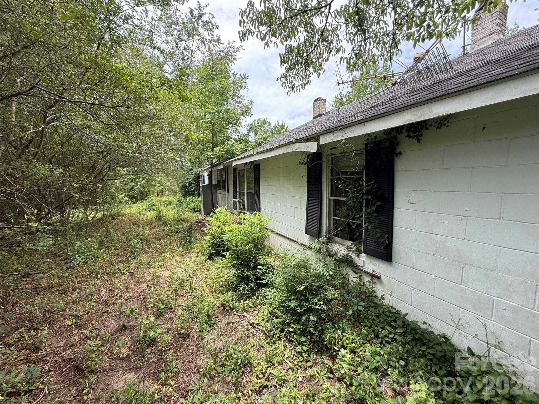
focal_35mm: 14
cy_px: 202
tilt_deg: -3.8
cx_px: 270
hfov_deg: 102.1
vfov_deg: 85.7
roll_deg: +2.9
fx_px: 218
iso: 50
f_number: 2.2
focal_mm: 2.22
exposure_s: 1/290
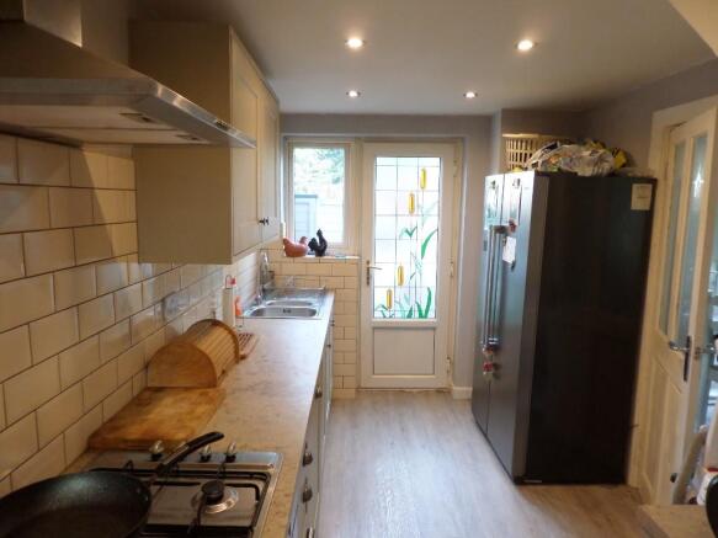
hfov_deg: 71.6
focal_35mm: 24
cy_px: 269
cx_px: 359
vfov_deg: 56.8
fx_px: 498
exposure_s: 1/20
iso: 200
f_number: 3.1
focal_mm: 4.3
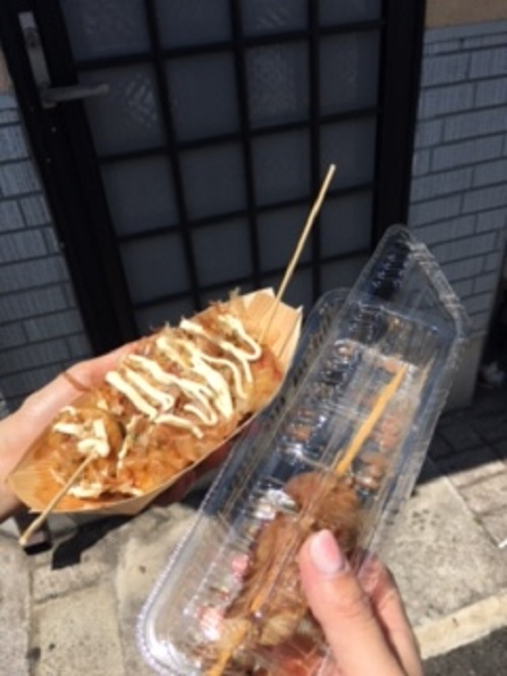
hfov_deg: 48.3
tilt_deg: -35.3
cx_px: 254
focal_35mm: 29
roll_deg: +5.0
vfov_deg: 61.6
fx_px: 566
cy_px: 338
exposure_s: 1/1876
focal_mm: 4.15
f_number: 2.2
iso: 25
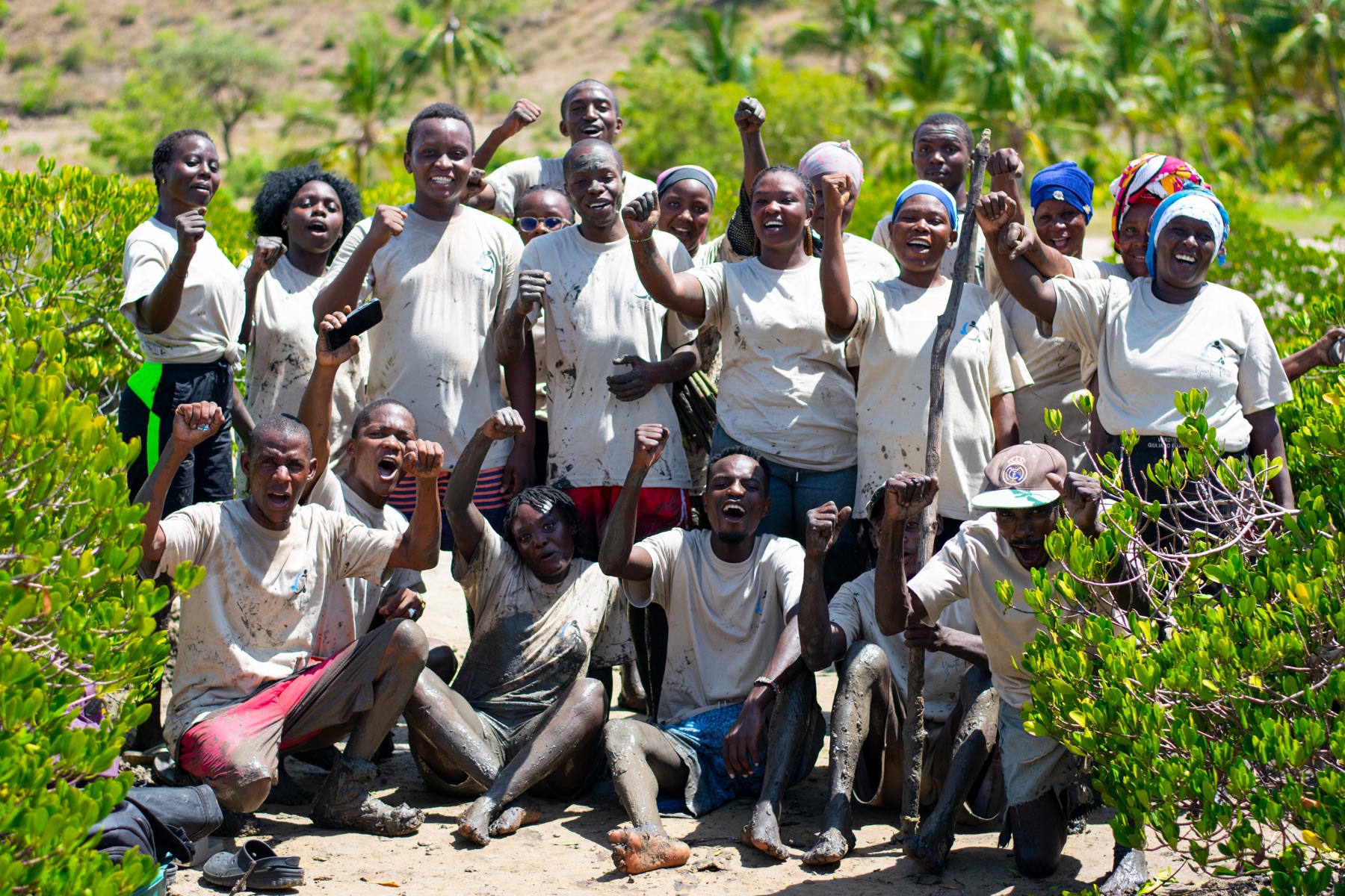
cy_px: 448
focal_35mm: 75
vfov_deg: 18.2
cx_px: 672
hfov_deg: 27.0
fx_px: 2802
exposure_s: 1/2000
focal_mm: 50
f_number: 2.8
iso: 100
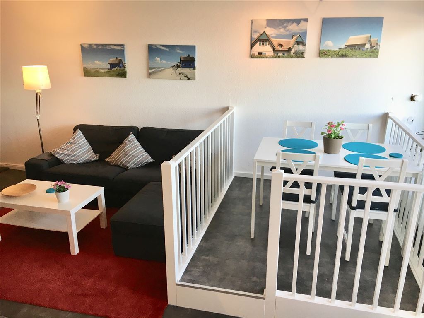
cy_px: 159
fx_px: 355
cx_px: 212
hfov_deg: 61.7
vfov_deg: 48.2
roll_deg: -0.2
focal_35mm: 29
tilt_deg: -17.9
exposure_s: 1/33
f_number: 2.2
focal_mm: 4.15
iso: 40
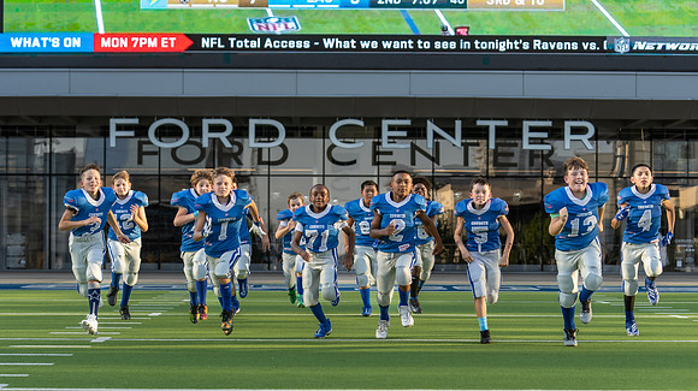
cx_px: 306
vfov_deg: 14.4
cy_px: 256
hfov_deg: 25.4
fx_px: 1546
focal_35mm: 84
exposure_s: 1/1000
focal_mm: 70
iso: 320
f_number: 3.5
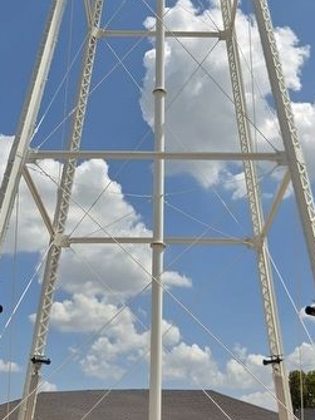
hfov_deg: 26.5
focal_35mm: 55
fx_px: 668
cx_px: 167
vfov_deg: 34.2
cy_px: 103
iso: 64
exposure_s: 1/7887
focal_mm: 5.4
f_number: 1.8
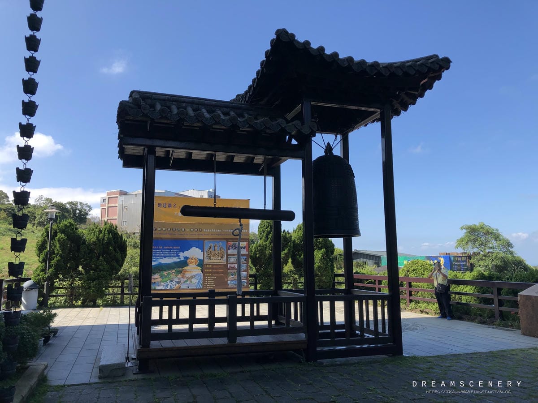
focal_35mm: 28
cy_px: 202
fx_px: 435
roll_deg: -1.0
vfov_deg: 49.7
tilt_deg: +7.1
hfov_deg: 63.4
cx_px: 269
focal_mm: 3.99
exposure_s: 1/1116
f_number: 1.8
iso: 20
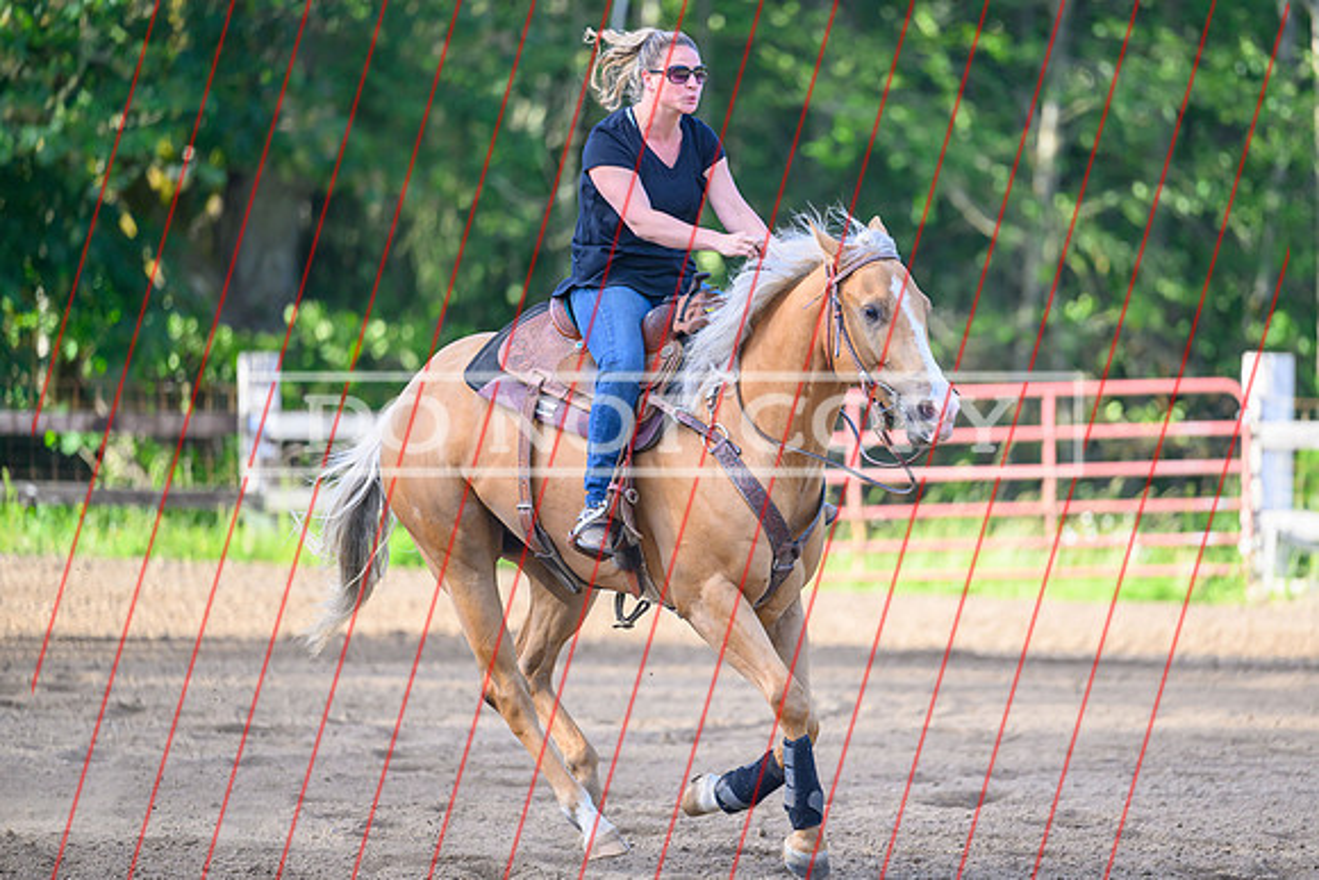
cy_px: 402
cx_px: 710
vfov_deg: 6.3
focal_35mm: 218
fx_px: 7975
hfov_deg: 9.5
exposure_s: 1/2500
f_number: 2.8
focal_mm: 200
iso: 1100
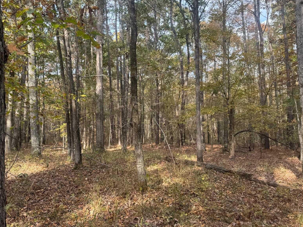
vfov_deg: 44.1
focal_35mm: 32
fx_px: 280
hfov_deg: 56.4
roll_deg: +1.3
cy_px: 105
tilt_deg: +3.4
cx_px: 122
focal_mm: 6.76
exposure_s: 1/328
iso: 80
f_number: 1.78
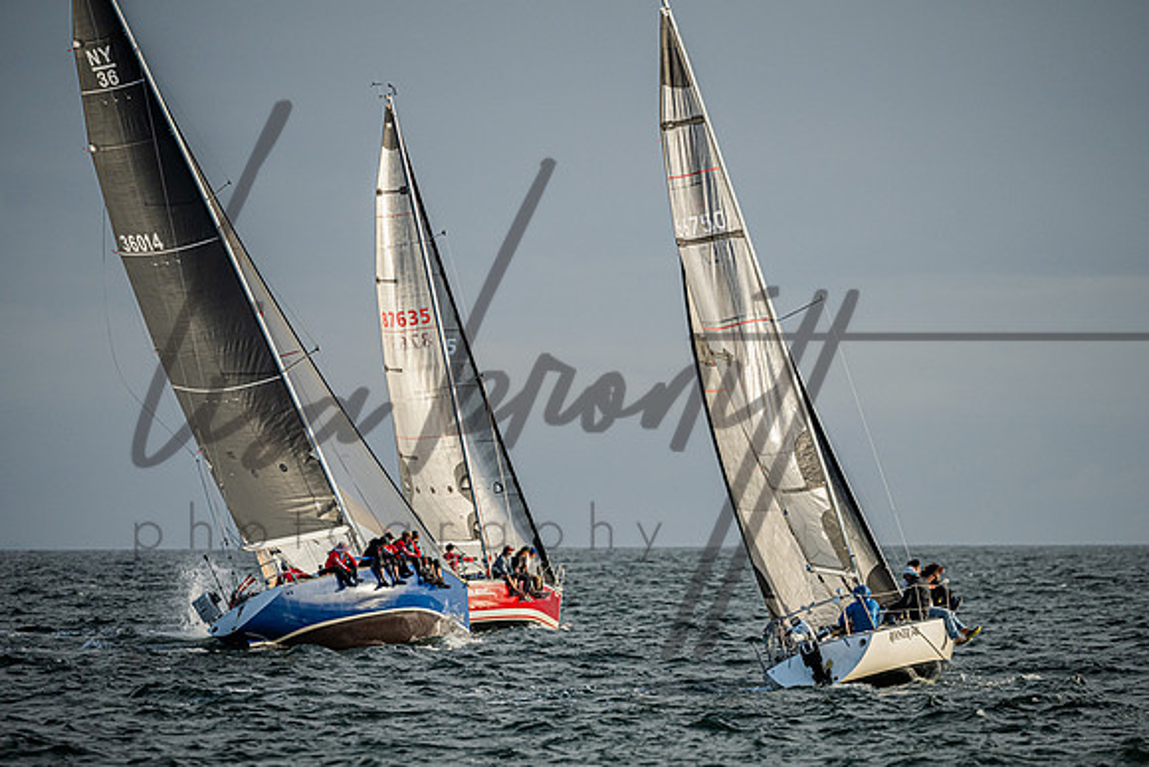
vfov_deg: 3.8
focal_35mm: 362
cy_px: 465
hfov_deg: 5.7
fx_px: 11561
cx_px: 588
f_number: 5.3
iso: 640
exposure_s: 1/3200
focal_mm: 290
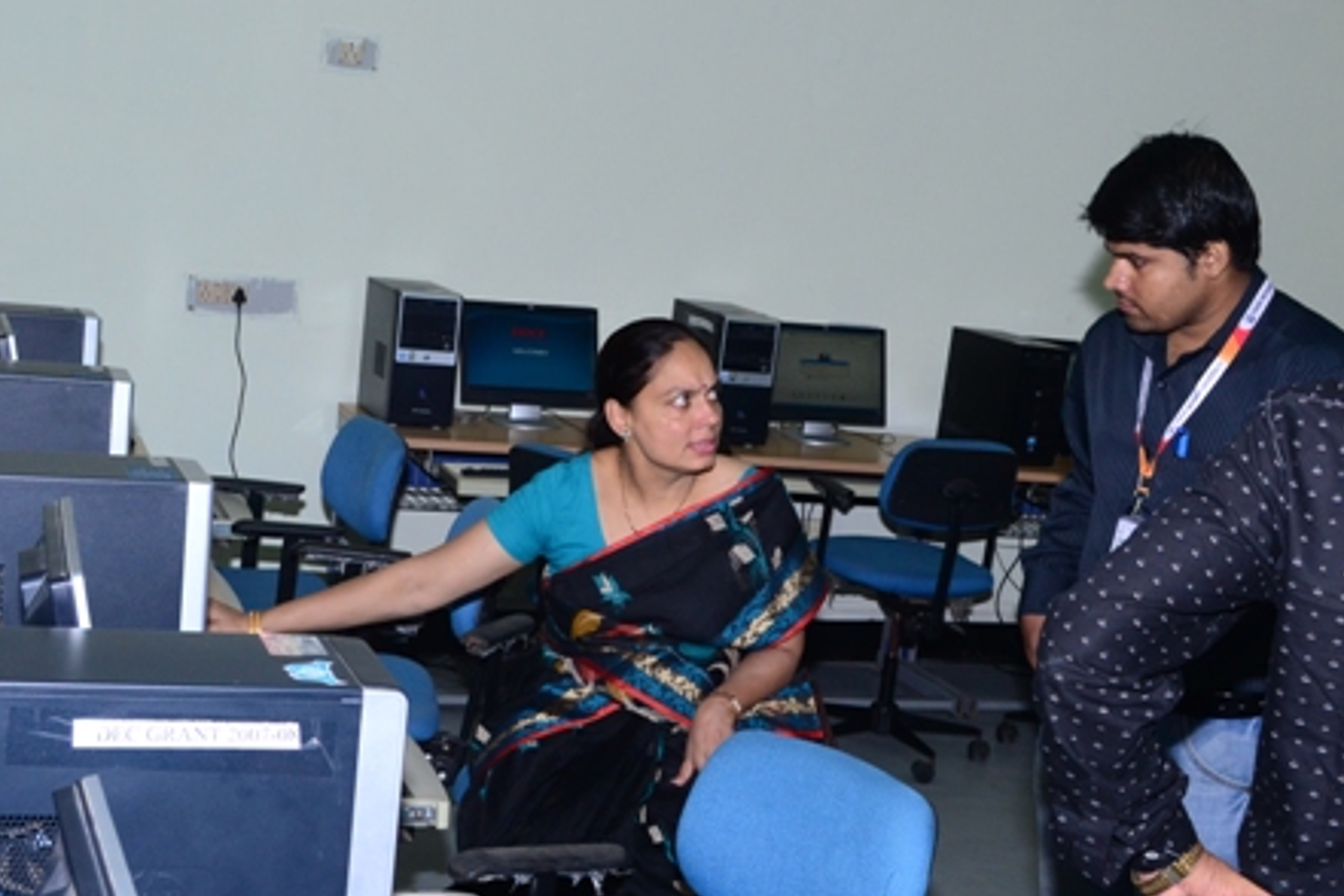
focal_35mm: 57
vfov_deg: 23.7
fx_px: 2128
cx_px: 643
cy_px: 536
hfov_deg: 35.0
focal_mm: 30
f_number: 7.1
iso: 800
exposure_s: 1/125
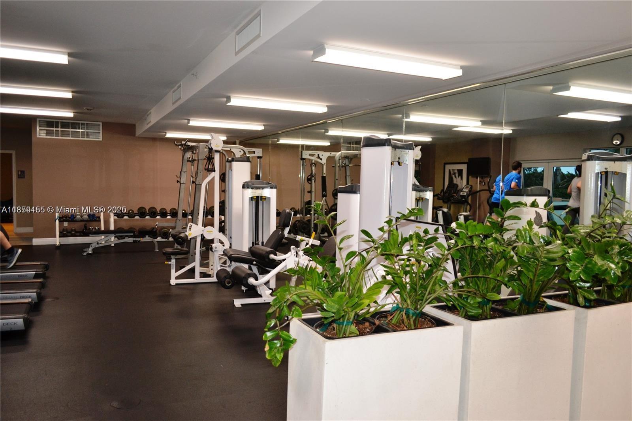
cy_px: 210
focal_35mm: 27
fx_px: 474
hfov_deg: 67.4
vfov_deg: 47.9
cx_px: 316
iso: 500
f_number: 3.5
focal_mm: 18
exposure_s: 1/60
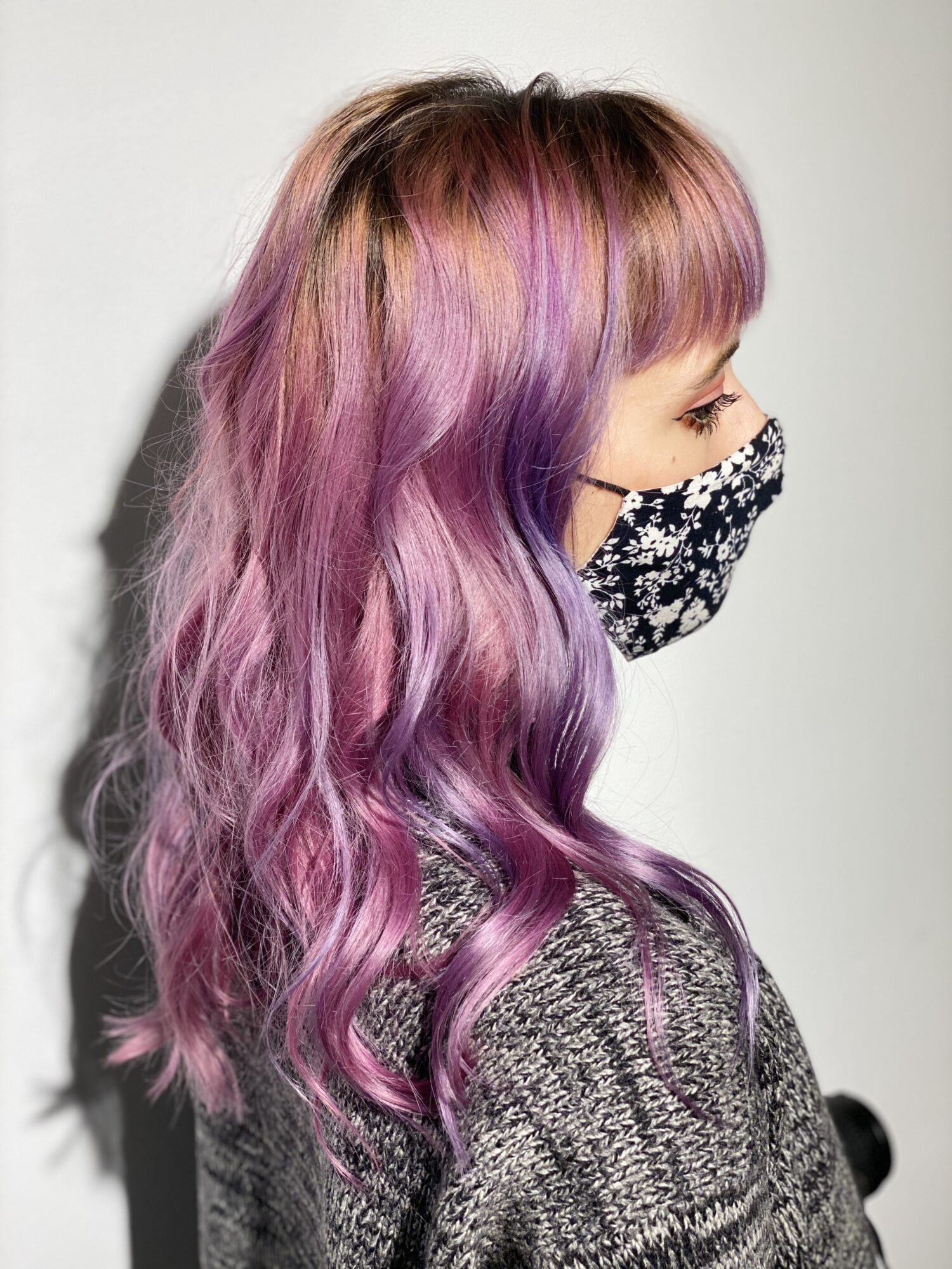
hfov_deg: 28.0
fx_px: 1907
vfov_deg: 36.8
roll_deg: +2.1
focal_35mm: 52
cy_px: 634
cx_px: 476
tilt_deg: -22.3
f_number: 2
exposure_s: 1/100
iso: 64
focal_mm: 6
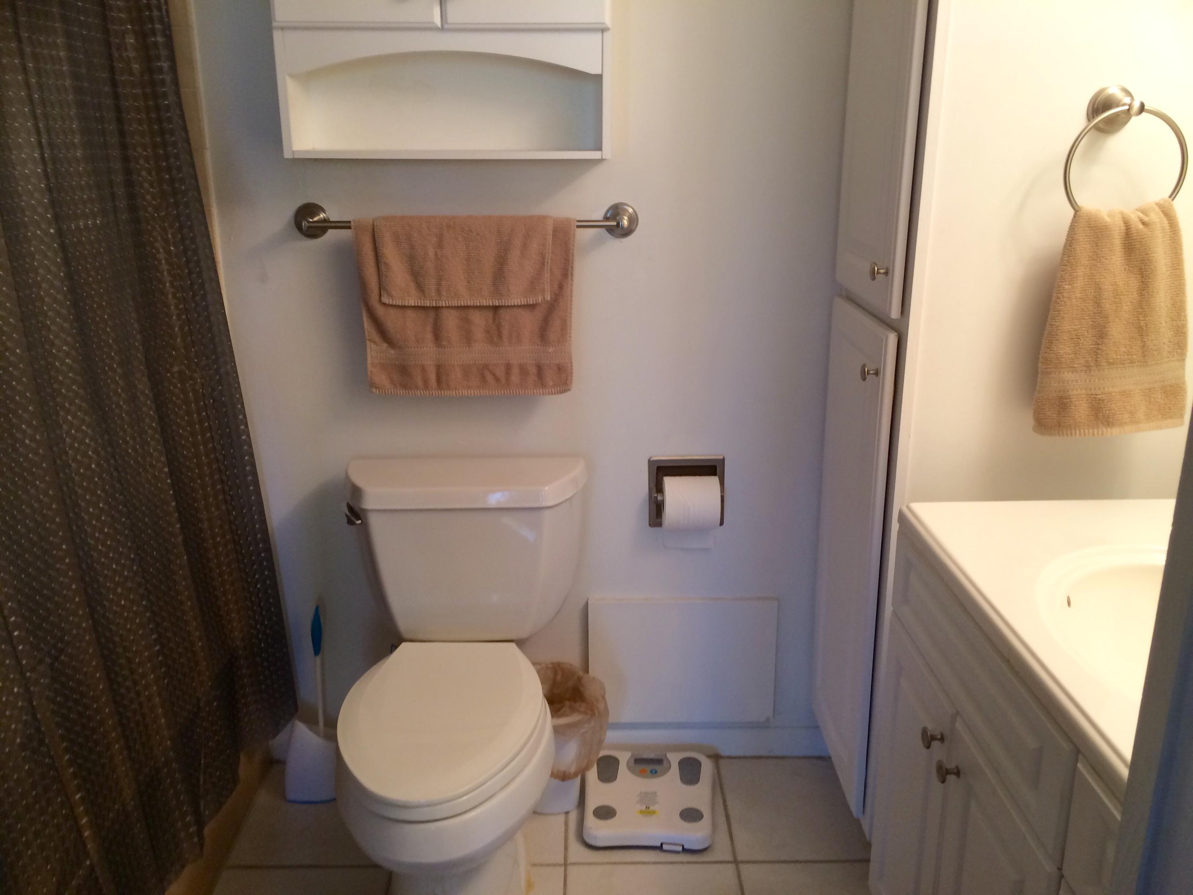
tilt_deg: -17.6
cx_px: 596
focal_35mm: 29
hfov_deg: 61.7
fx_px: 999
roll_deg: +0.1
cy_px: 448
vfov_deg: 48.2
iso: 50
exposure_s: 1/30
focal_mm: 4.15
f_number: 2.2
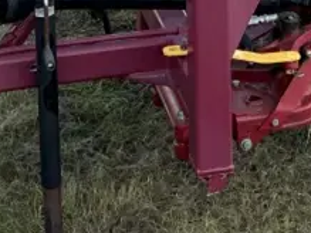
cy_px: -239
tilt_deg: -5.4
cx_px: 195
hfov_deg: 17.3
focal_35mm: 114
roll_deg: -1.8
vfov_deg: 11.6
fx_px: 1024
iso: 50
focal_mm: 5.7
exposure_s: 1/3460
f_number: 1.5
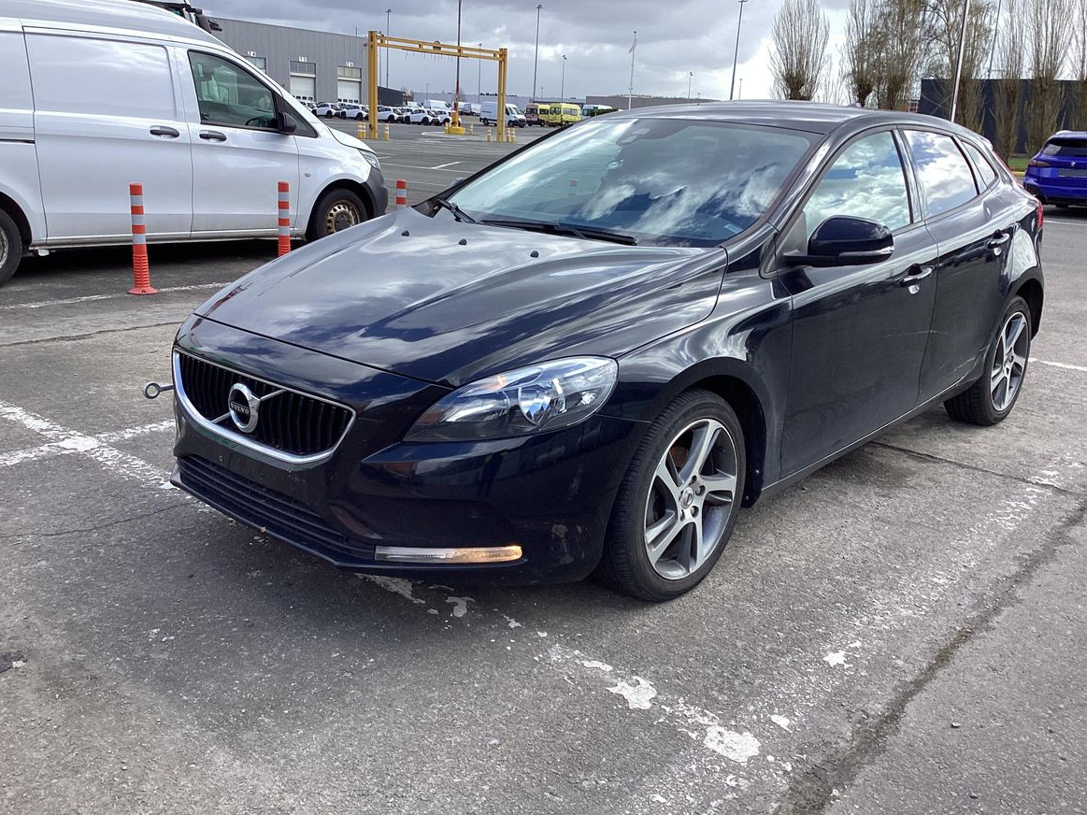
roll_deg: -3.9
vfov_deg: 44.2
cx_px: 541
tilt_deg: -13.3
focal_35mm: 32
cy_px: 400
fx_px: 1005
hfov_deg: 56.8
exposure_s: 1/443
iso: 25
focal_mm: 3.3
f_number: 2.4
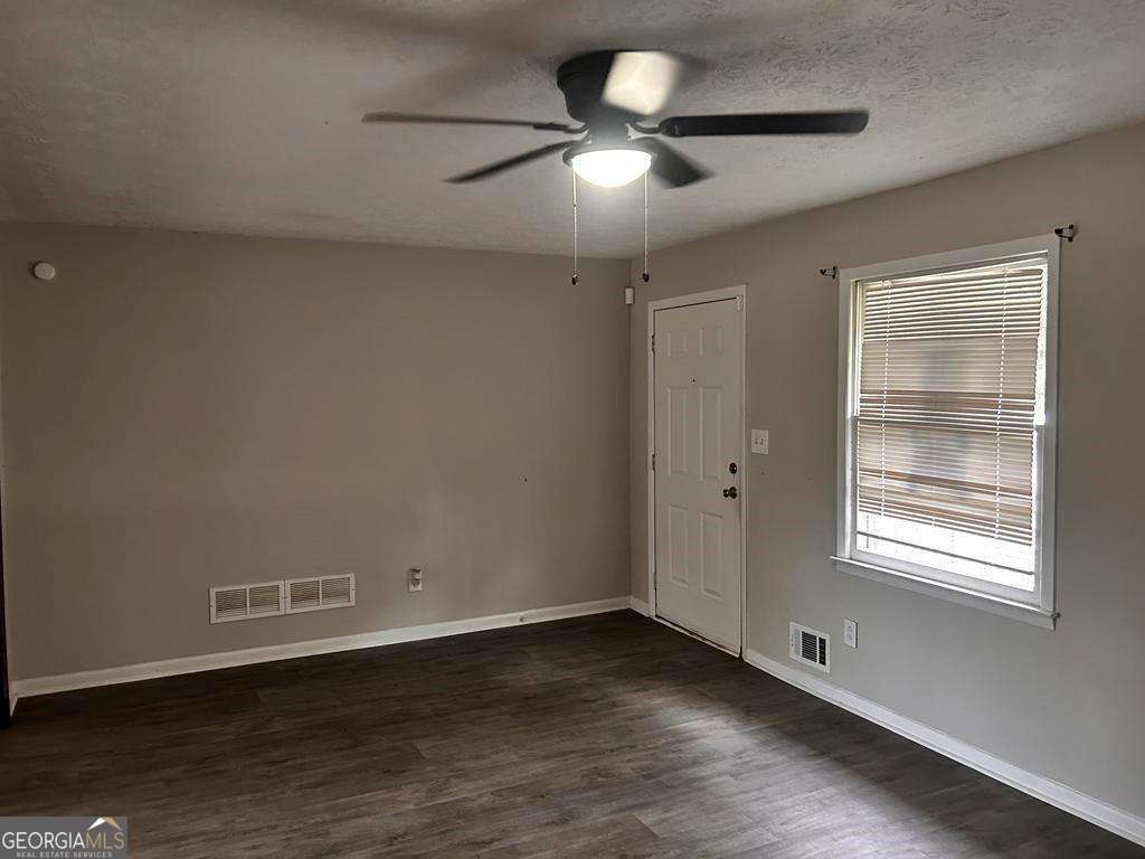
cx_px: 572
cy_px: 430
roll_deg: +1.2
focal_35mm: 26
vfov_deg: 53.1
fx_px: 860
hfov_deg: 67.3
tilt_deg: -0.7
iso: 200
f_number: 1.5
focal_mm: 5.7
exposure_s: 1/60
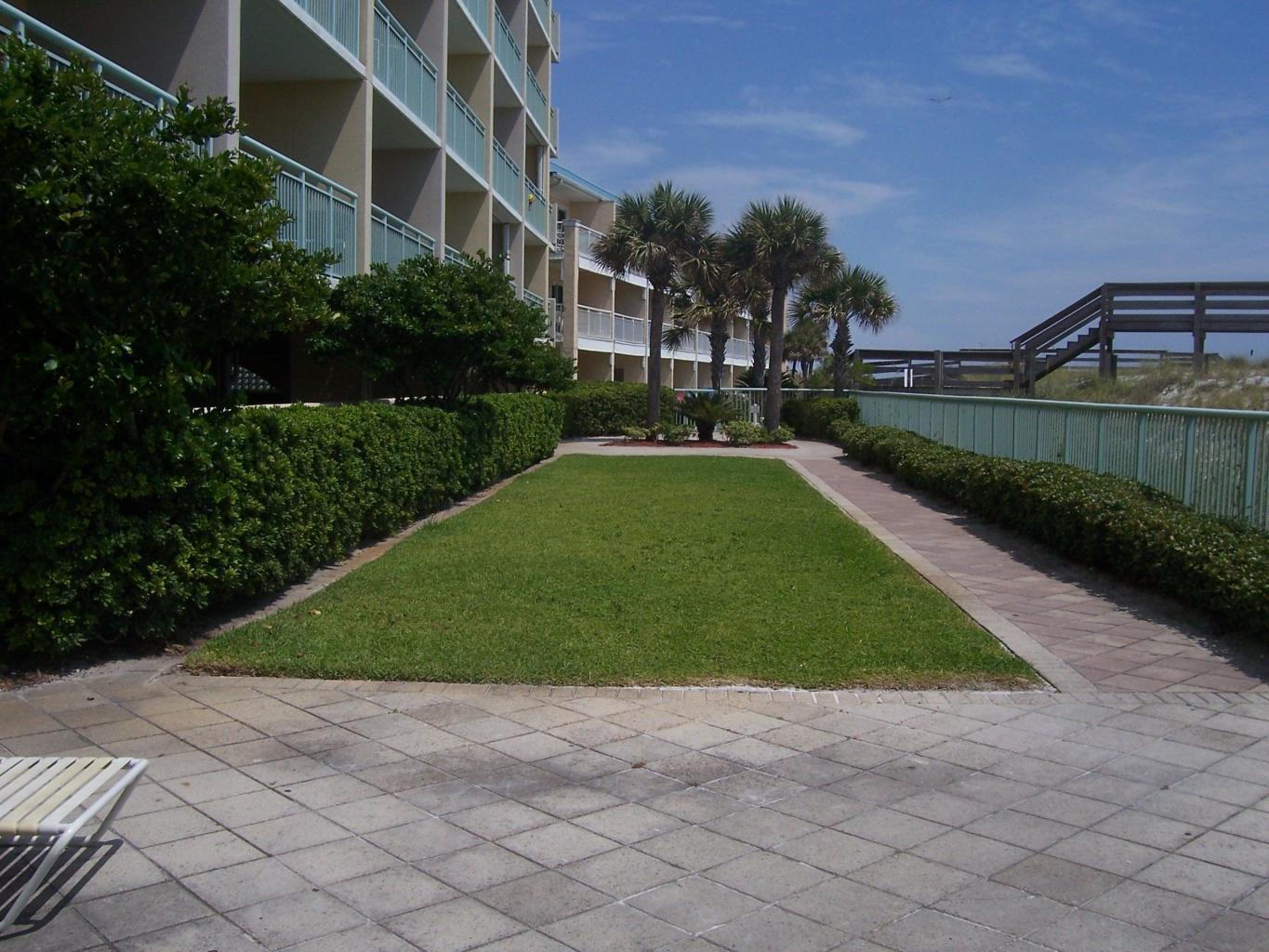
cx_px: 634
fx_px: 1247
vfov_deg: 41.8
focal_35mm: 34
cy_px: 476
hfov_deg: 54.0
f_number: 5.6
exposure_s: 1/1000
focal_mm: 5.6
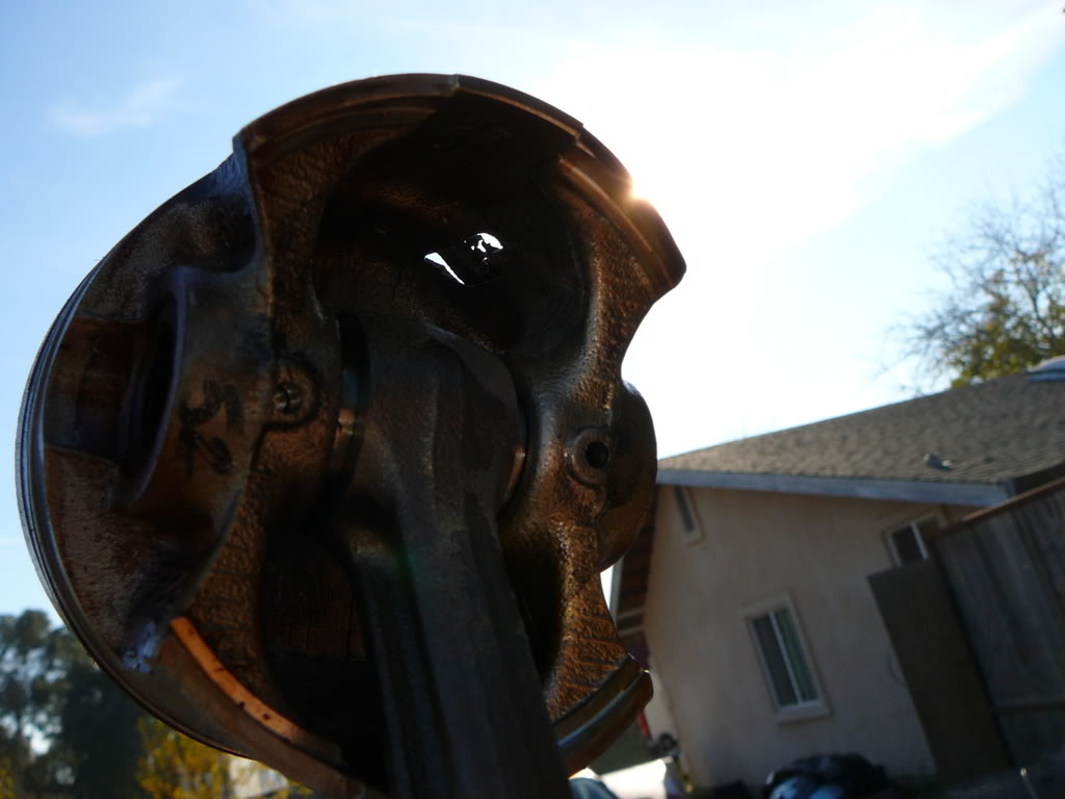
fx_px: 1077
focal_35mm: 35
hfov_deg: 52.6
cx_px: 532
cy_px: 400
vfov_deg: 40.7
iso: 80
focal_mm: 5.2
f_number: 5
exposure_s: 1/400
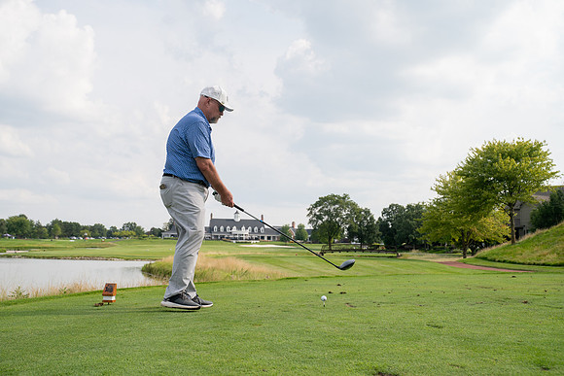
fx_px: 644
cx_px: 282
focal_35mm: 41
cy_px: 188
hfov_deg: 47.3
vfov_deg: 32.6
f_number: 6.3
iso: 250
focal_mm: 41
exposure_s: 1/1000
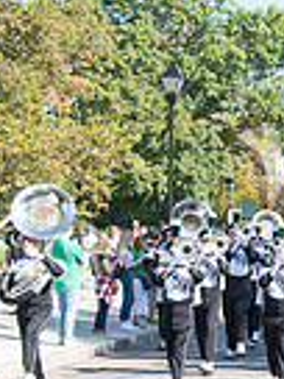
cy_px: 286
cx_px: 590
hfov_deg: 9.8
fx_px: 1521
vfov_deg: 14.1
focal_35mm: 139
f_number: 5.6
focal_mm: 34
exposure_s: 1/500
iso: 200
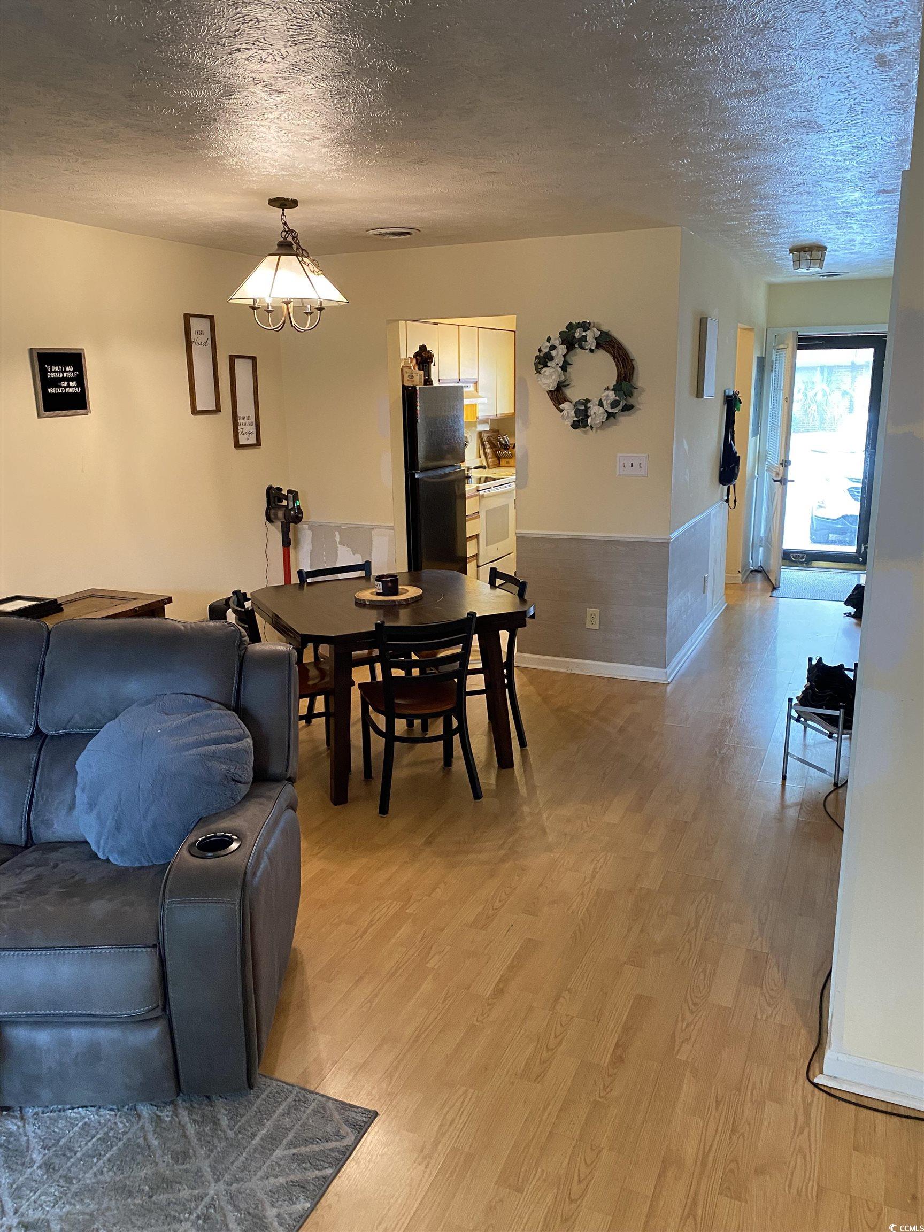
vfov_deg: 67.3
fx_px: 925
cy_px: 616
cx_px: 462
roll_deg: +1.5
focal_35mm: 26
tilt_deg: -14.2
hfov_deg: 53.1
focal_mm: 4.25
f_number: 1.8
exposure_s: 1/40
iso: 400
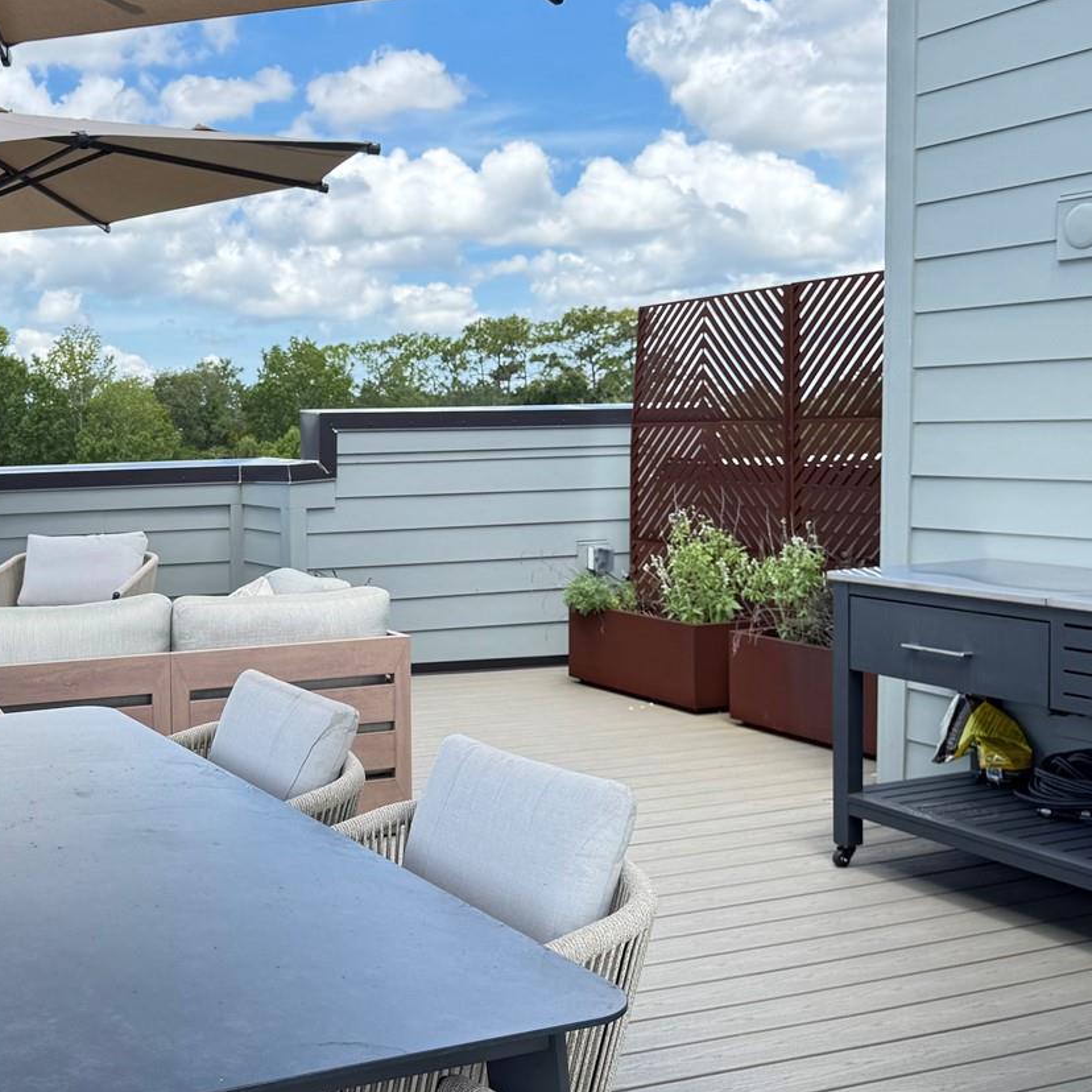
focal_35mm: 41
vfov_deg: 40.9
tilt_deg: -4.7
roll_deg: +1.3
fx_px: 1463
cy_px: 535
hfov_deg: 39.1
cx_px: 195
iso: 80
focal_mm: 6.76
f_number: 1.78
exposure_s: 1/1131
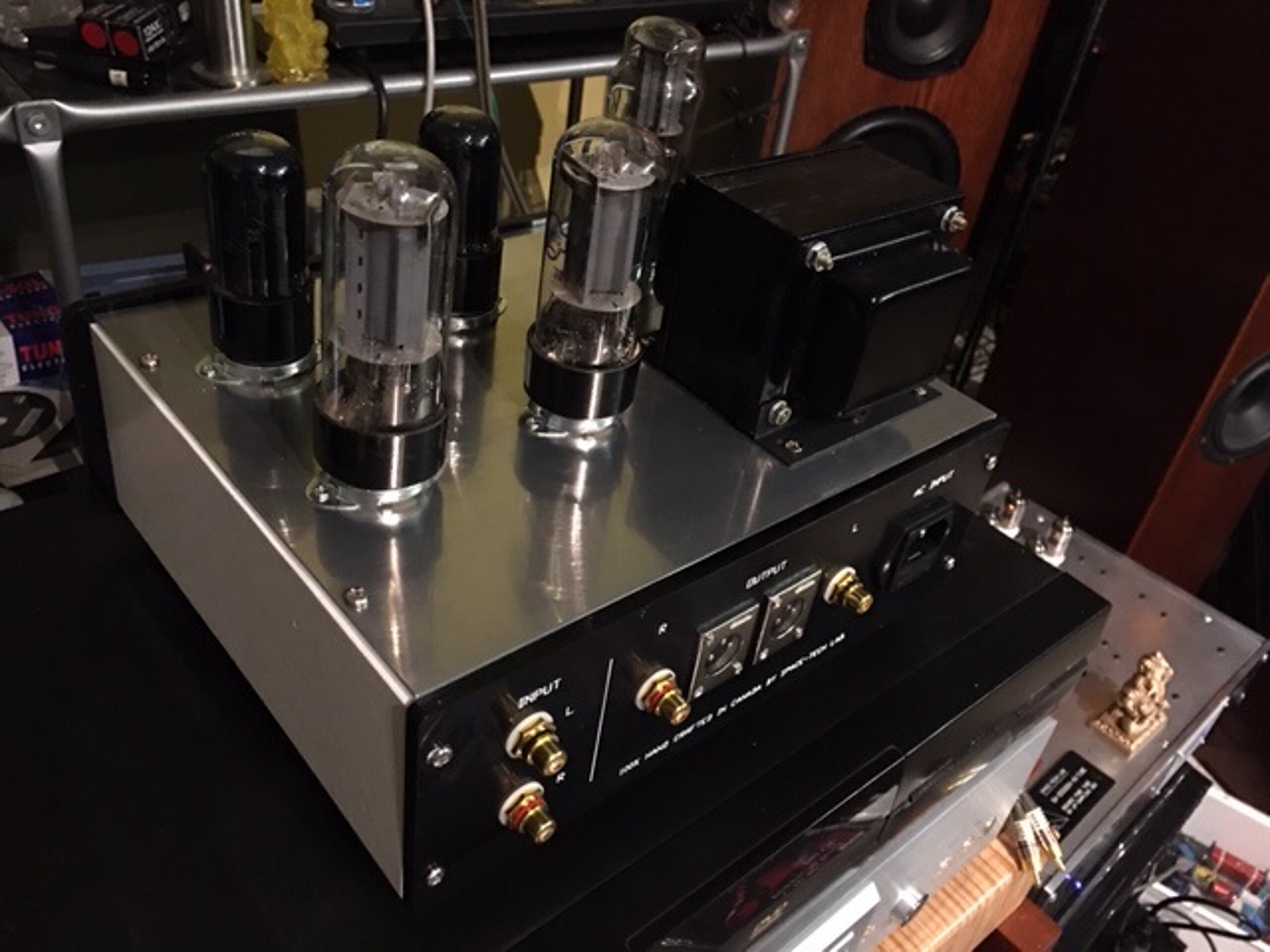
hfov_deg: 61.7
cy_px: 476
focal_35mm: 29
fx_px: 1064
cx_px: 635
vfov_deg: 48.2
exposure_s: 1/4
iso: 100
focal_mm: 4.15
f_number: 2.2
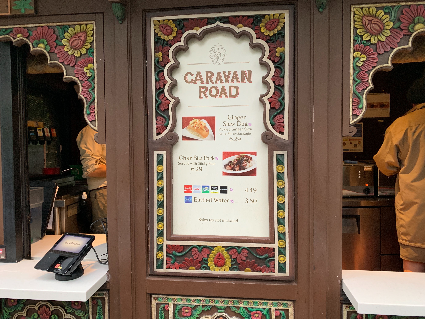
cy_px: 160
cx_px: 212
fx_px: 319
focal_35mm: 26
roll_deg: +0.2
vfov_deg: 53.1
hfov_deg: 67.3
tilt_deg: -2.0
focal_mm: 4.25
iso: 320
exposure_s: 1/60
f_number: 1.8
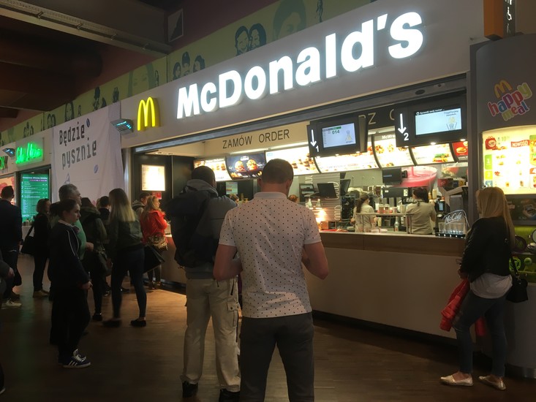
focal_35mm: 29
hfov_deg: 61.7
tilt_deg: +1.7
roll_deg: +0.8
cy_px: 201
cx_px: 268
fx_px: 449
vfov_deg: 48.2
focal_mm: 4.15
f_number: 2.2
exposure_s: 1/33
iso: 64
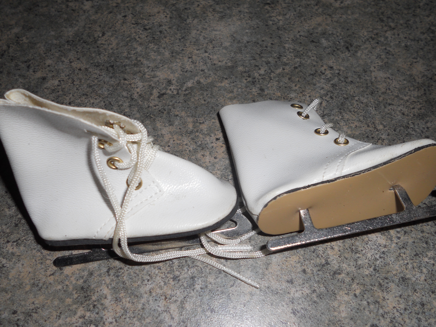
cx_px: 218
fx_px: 403
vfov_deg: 44.2
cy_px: 164
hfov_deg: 56.8
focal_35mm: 32
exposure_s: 1/25
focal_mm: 5.8
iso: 80
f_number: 8.8
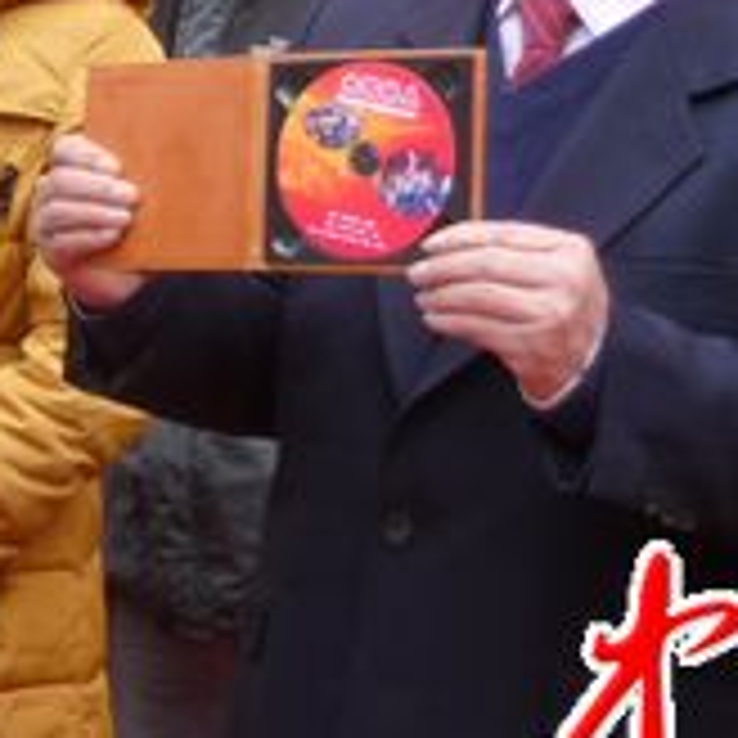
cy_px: 22
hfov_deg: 11.7
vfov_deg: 11.7
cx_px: -40
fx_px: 3570
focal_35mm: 148
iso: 100
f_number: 4.2
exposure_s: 1/100
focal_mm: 8.5
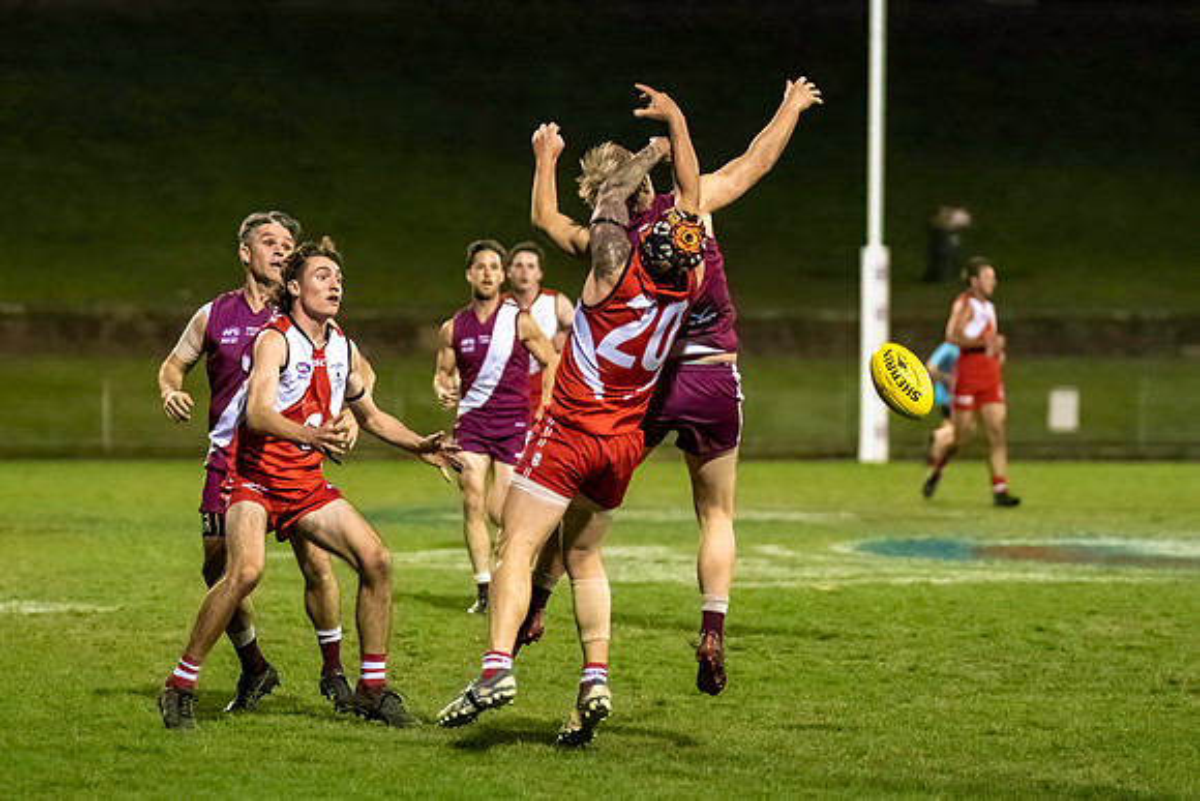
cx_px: 487
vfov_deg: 4.8
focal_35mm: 285
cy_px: 300
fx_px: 9509
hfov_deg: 7.2
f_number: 2.8
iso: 10000
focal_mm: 160
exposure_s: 1/1000
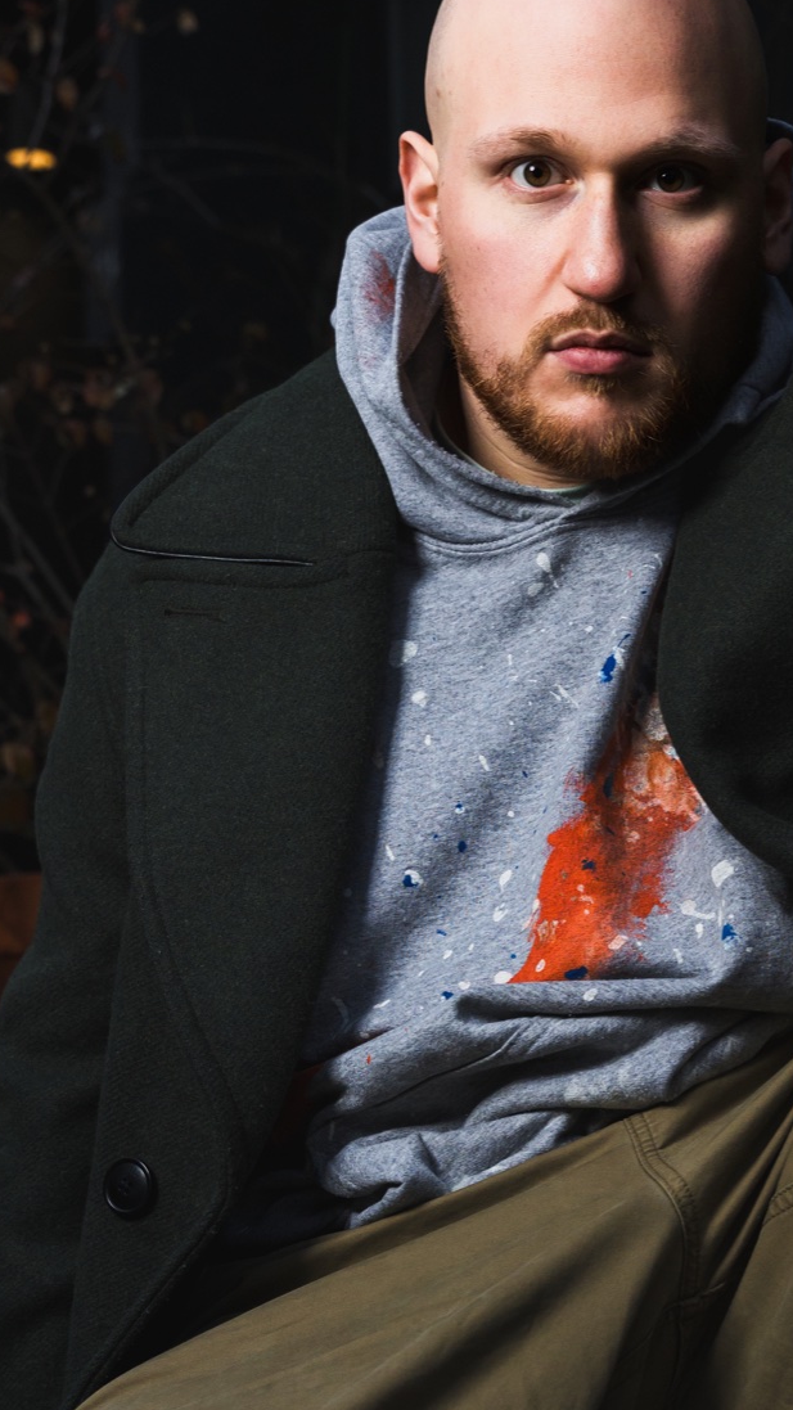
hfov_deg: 14.0
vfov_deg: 24.8
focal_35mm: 85
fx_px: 3195
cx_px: 721
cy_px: 870
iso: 800
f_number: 5
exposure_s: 1/160
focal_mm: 40.7
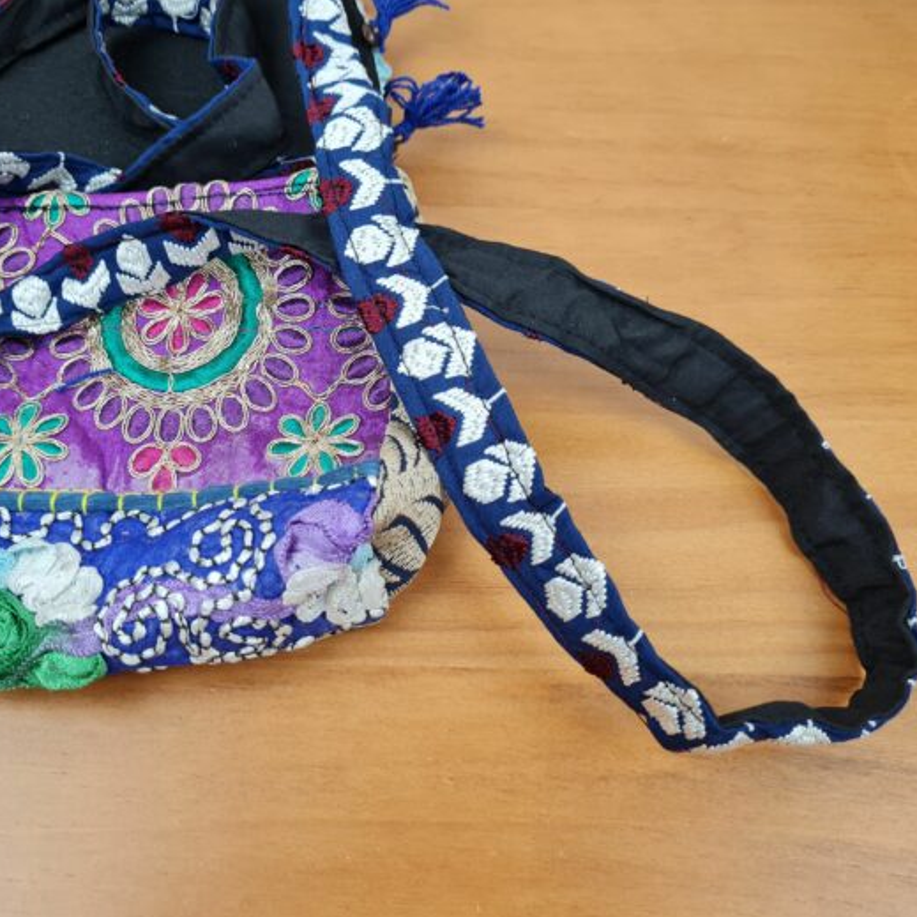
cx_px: 348
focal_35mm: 31
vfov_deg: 52.5
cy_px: 460
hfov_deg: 52.0
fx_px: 929
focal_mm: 5.4
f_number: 1.8
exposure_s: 1/120
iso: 80
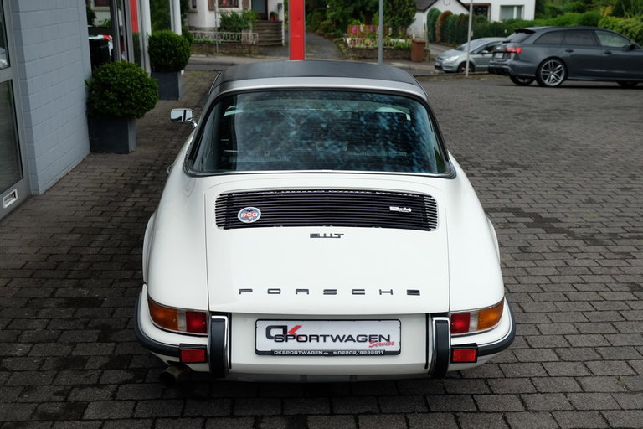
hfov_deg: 45.4
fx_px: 768
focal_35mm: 43
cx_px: 322
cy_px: 214
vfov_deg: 31.2
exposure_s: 1/150
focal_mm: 28.9
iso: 200
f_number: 4.5
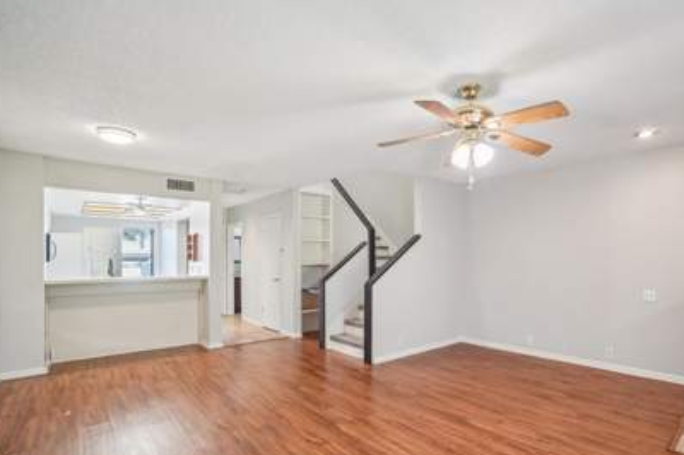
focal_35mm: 18
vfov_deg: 67.0
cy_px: 259
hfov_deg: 89.3
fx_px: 342
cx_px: 398
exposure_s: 1/30
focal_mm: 10
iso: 1600
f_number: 8
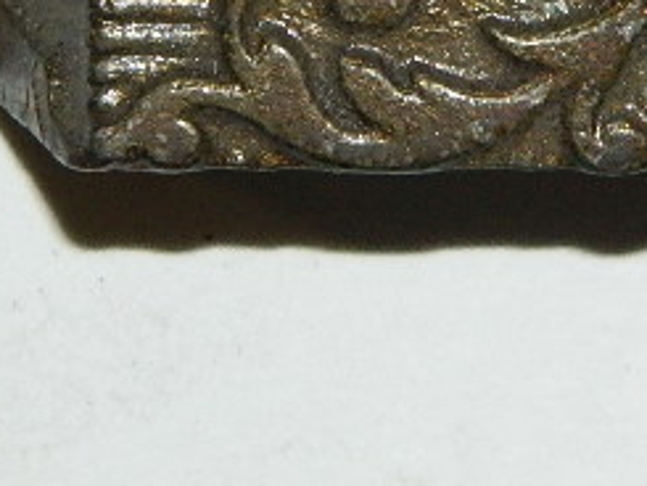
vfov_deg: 3.4
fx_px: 8041
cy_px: -338
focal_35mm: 430
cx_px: 724
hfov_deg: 4.6
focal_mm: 18.6
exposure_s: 1/60
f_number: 4.5
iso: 200
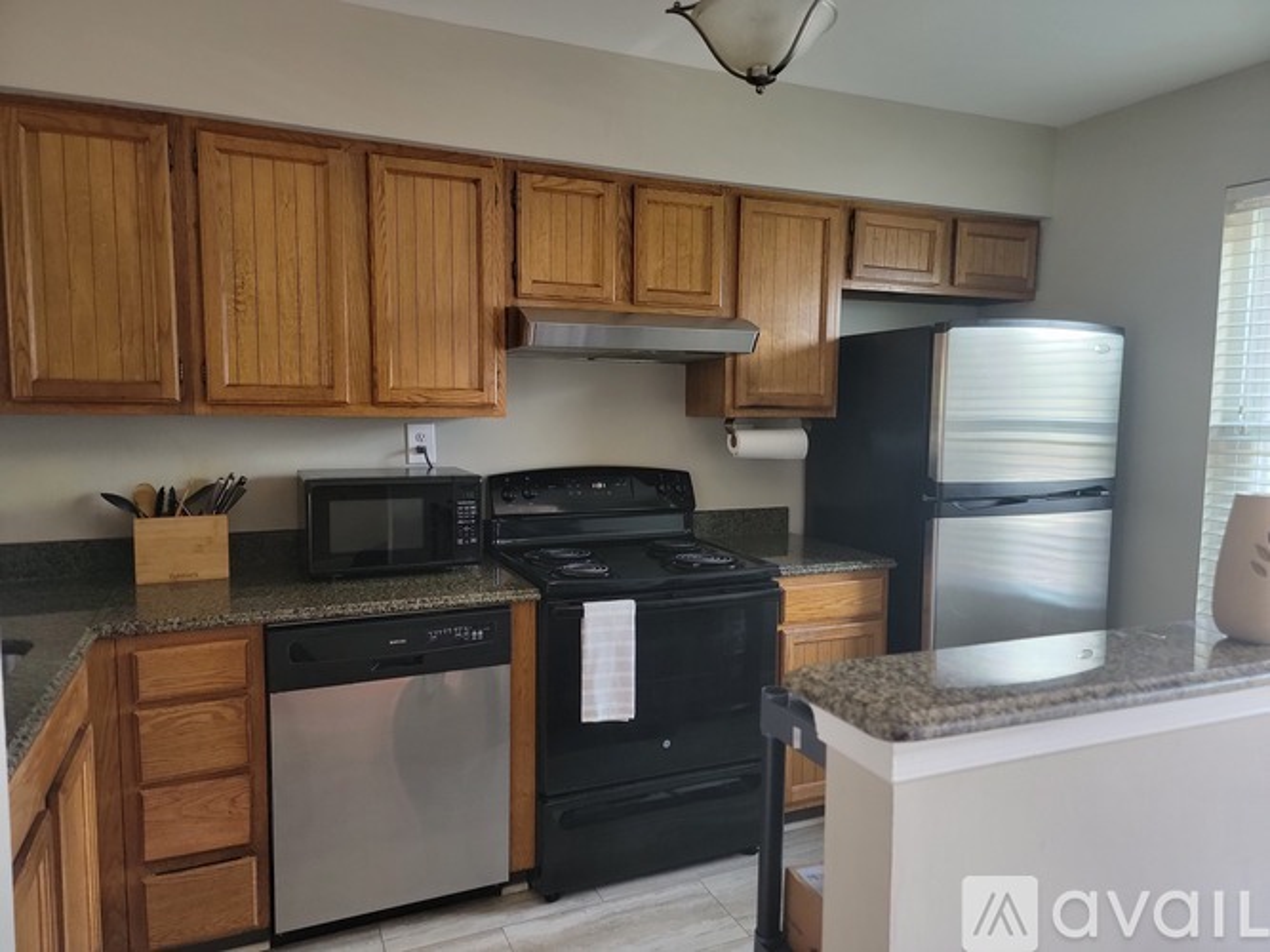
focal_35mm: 24
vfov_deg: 56.8
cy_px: 476
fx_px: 880
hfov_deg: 71.6
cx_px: 635
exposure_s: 1/120
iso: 320
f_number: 1.8
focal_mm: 6.7
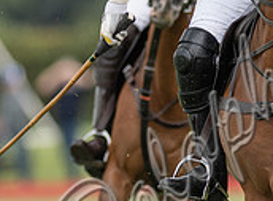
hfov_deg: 1.2
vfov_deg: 0.9
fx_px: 13529
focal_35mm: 1725
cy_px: 60
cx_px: 221
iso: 250
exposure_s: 1/1000
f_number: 2.8
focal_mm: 300
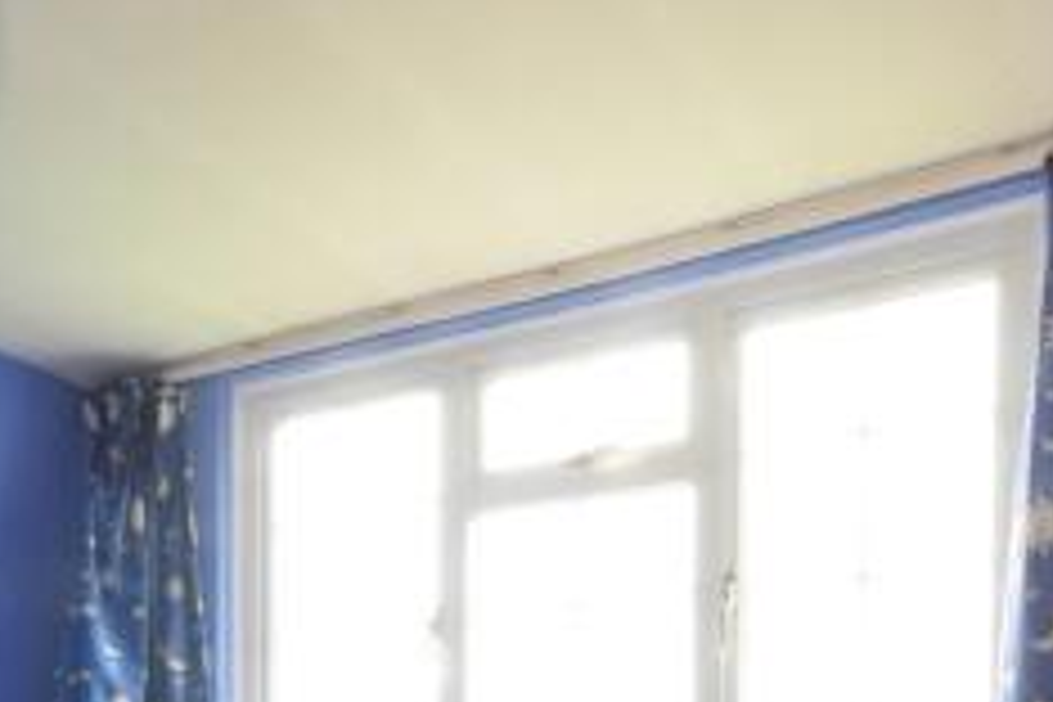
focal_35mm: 42
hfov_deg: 46.4
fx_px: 1228
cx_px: 522
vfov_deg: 27.7
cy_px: 855
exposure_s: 2.5
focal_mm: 10
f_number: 11
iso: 200
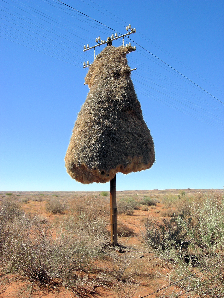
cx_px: 112
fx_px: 311
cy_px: 149
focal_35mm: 36
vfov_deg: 51.4
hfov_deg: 39.7
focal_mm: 7.5
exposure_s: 1/248
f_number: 6
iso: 64
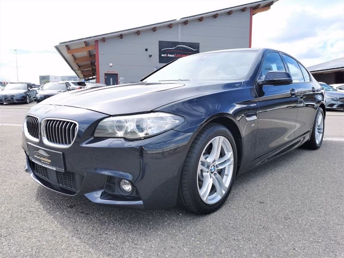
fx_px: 268
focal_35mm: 27
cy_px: 129
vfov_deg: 51.4
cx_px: 172
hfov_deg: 65.3
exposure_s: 1/1462
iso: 50
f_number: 1.8
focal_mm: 5.58
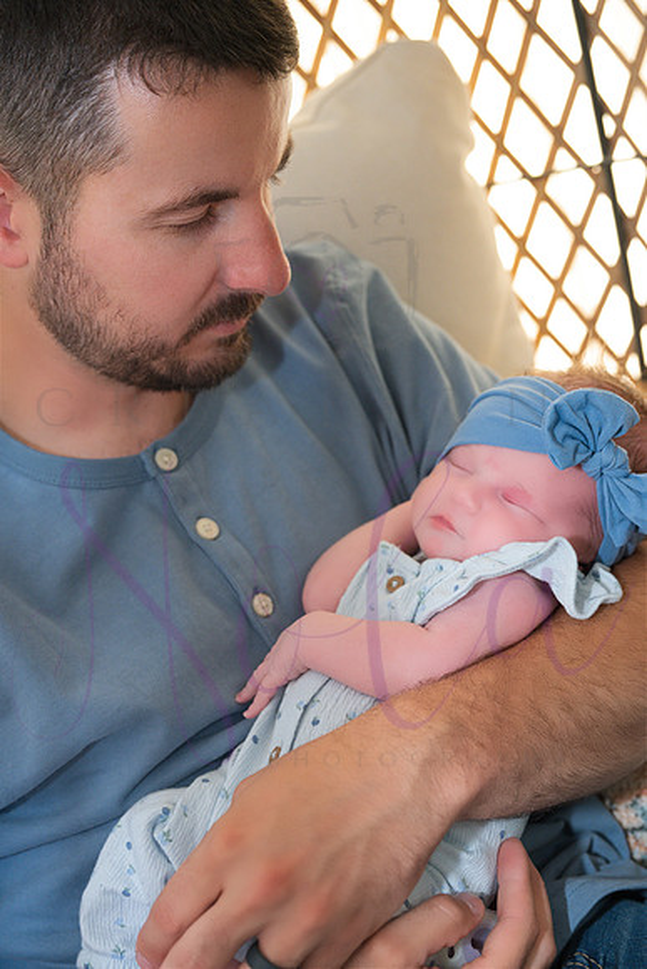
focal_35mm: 57
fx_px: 1536
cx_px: 324
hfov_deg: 23.8
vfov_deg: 35.0
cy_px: 484
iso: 1600
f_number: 4
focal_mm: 57
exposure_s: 1/320
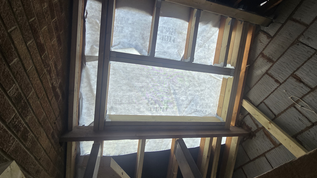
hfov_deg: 103.0
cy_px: 75
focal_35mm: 15
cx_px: 159
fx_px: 126
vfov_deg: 70.1
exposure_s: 1/50
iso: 80
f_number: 2.2
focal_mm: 2.2
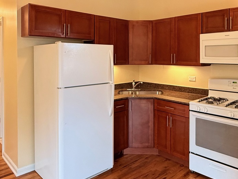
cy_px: 76
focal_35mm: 29
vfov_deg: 48.1
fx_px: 199
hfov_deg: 61.4
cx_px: 137
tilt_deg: -5.0
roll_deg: +0.6
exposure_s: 1/120
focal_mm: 2.22
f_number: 2.2
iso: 320
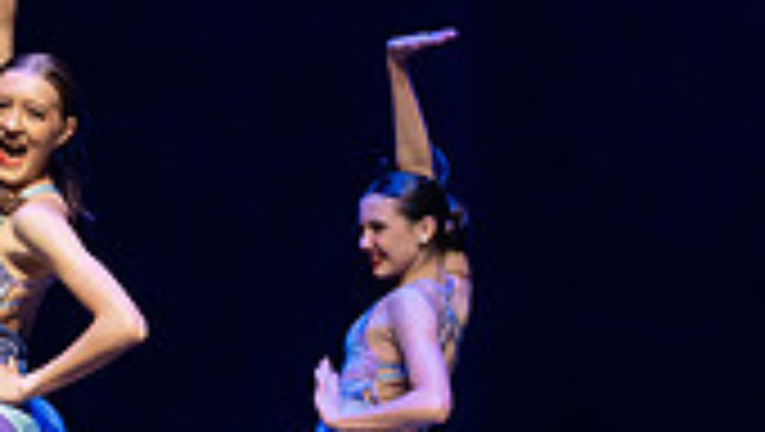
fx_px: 7208
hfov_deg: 6.0
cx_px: -503
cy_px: 6
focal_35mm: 355
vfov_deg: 3.4
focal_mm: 73
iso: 3200
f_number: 2.8
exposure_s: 1/640
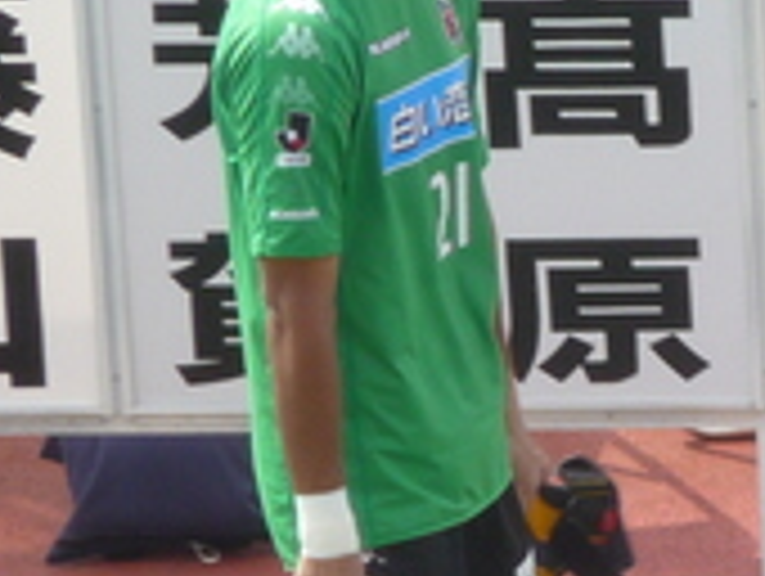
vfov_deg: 1.3
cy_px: 290
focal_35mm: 1163
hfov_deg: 1.7
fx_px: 25738
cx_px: 896
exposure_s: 1/250
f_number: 4.9
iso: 100
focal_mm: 47
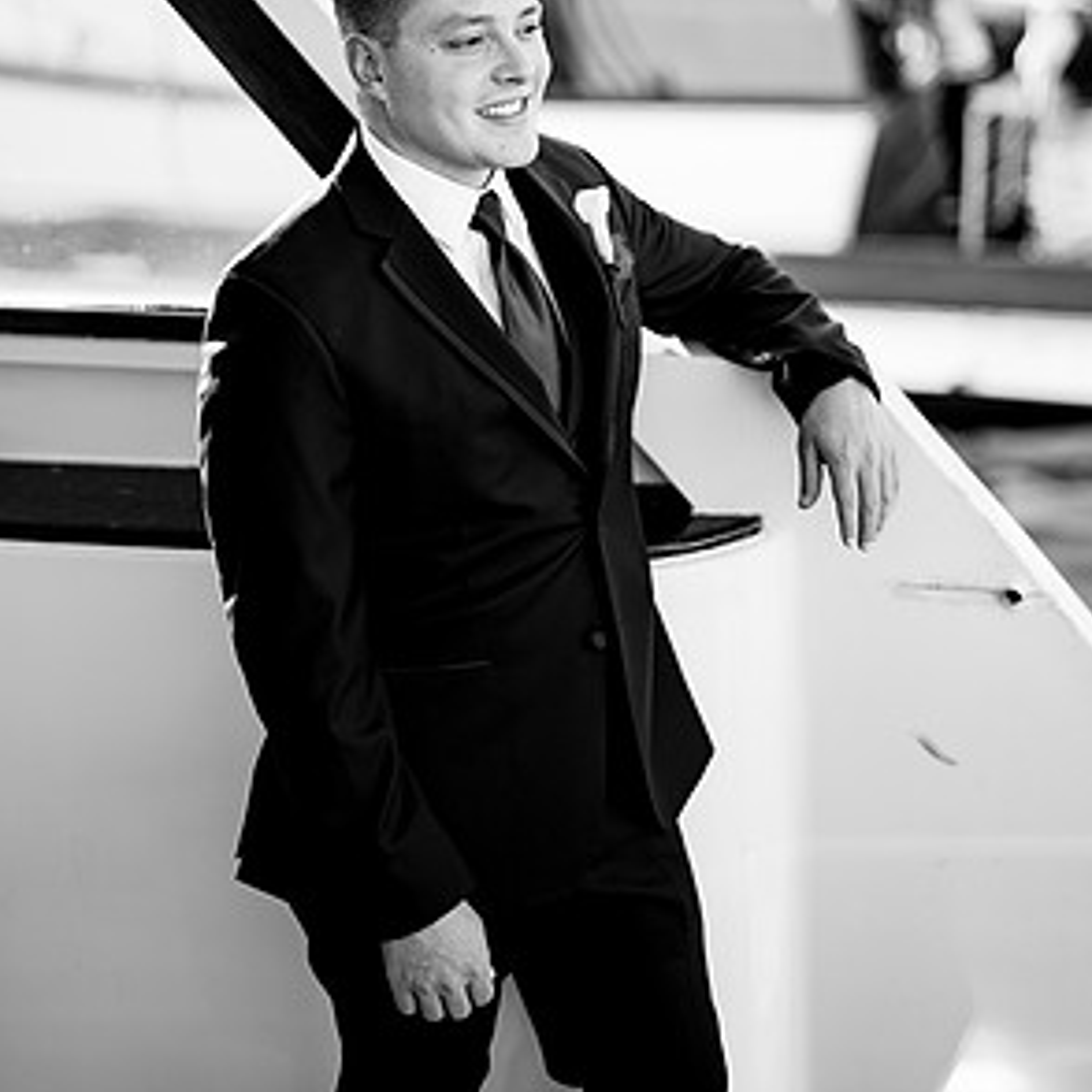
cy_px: 327
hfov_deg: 26.5
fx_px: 2320
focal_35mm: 65
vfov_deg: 26.3
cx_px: 550
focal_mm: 50
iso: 160
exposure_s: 1/1250
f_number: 1.4
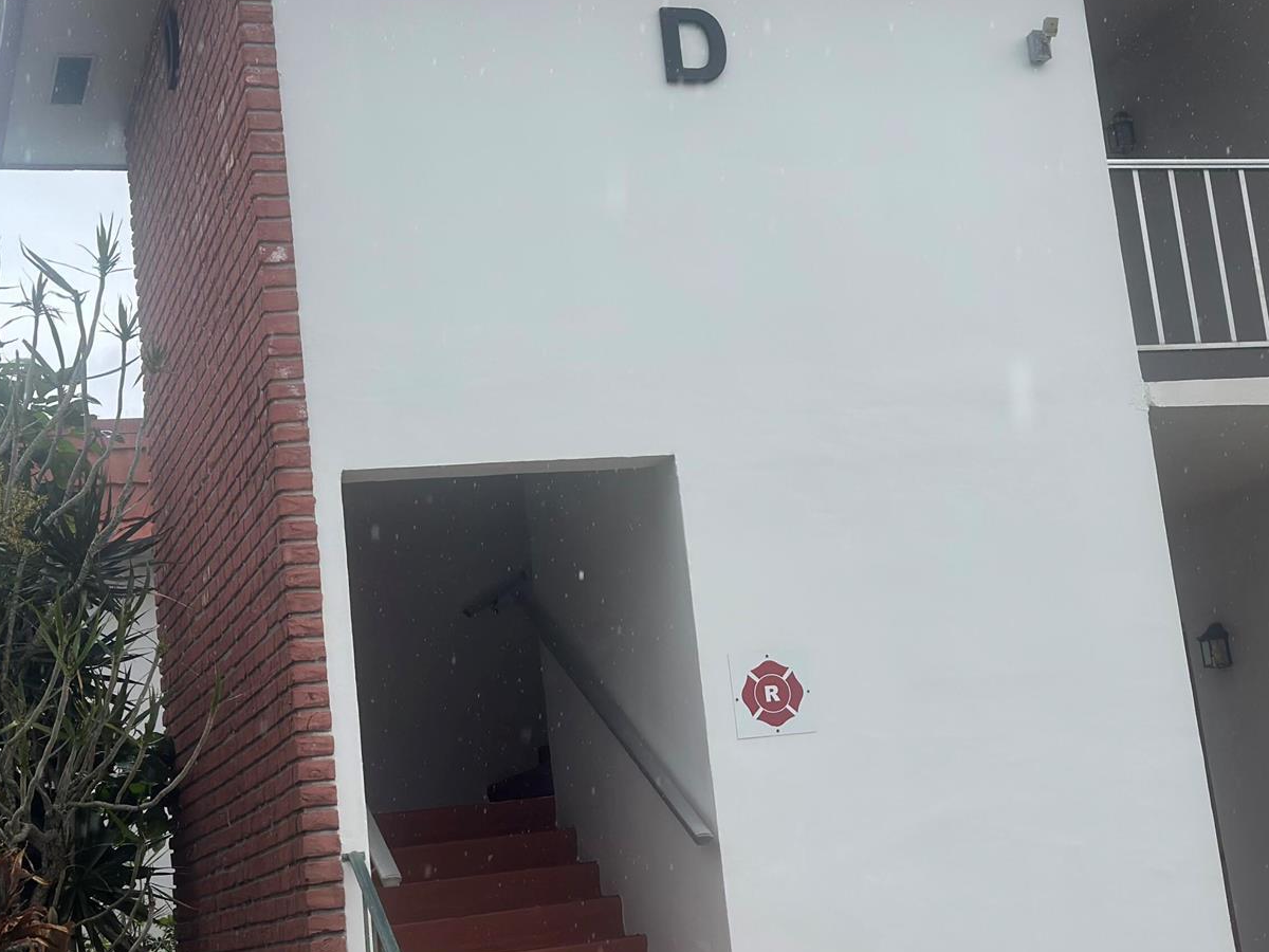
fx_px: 2346
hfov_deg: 30.2
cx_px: 718
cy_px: 382
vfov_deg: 22.9
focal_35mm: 64
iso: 80
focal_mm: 6.86
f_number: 1.78
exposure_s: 1/1041
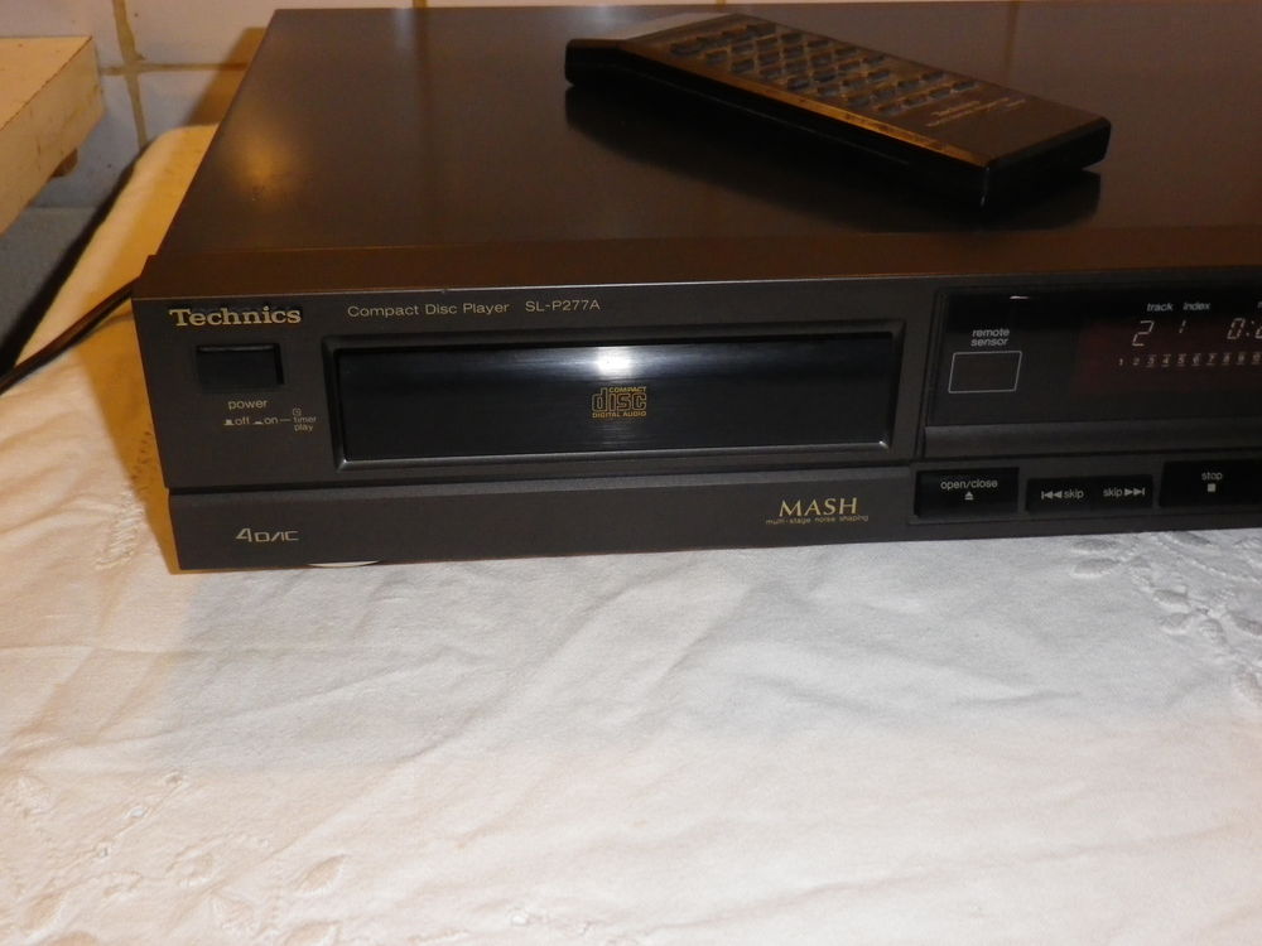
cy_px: 473
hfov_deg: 47.9
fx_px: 1422
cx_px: 631
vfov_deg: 36.8
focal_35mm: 39
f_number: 4
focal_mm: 7
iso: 400
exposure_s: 1/50
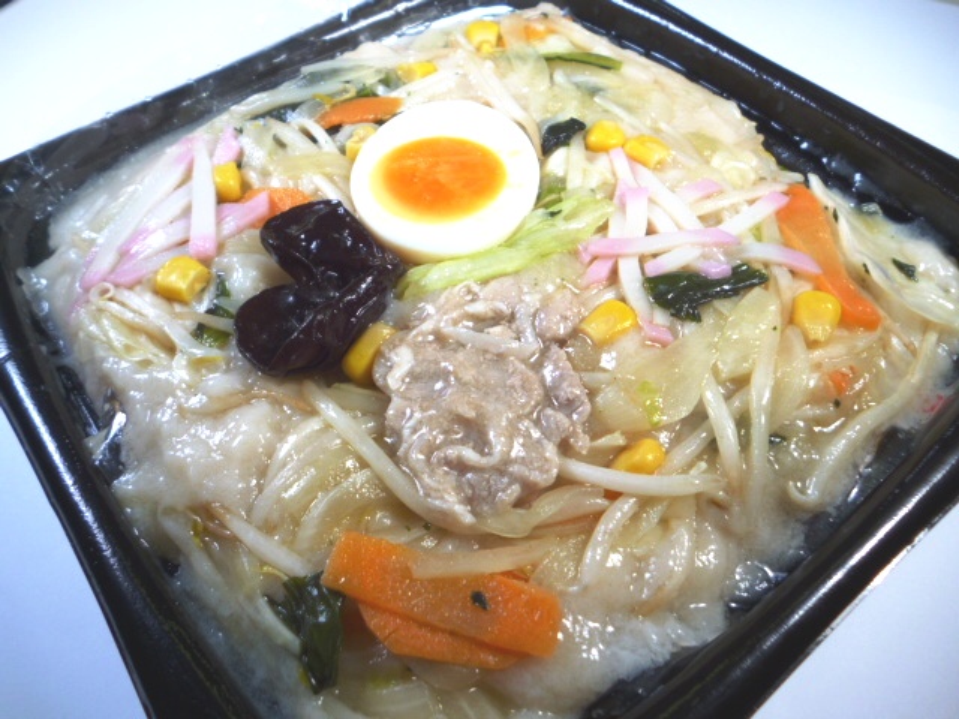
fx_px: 776
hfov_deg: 63.4
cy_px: 360
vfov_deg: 49.7
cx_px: 480
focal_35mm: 28
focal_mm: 5
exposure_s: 1/250
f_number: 3.1
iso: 100
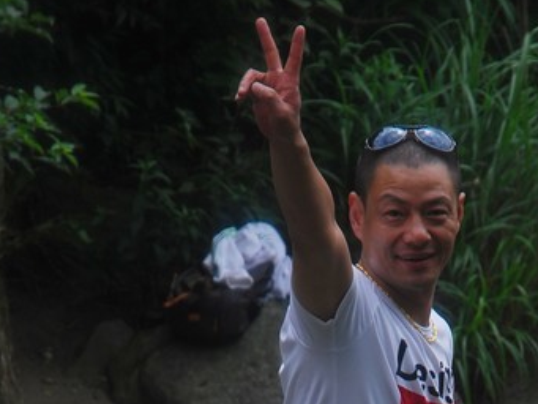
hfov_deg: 3.8
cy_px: 601
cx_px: 412
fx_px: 8011
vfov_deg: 2.9
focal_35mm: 515
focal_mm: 135
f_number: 13
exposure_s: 1/125
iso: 100
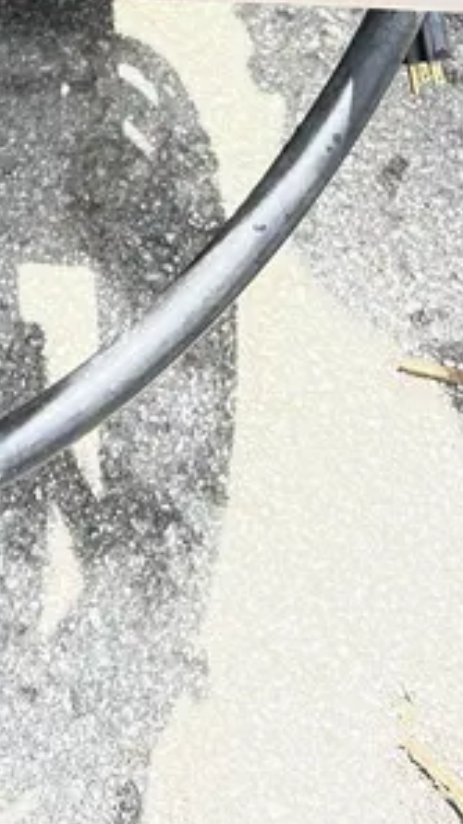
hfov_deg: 16.0
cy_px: -171
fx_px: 1528
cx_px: -202
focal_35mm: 70
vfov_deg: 26.7
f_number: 1.6
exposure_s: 1/522
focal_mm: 5.1
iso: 32
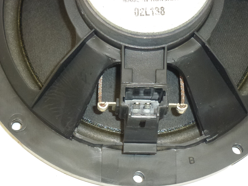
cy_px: 101
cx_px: 136
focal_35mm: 128
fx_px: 917
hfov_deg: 15.4
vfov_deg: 11.6
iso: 400
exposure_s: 1/60
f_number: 5.1
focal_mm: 20.2
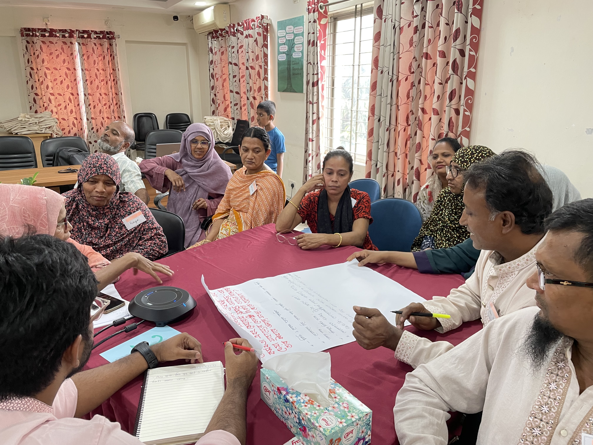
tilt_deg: -16.4
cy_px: 222
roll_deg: +0.3
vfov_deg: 53.1
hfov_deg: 67.3
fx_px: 445
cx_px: 296
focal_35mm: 26
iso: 125
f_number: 1.6
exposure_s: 1/50
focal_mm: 4.2
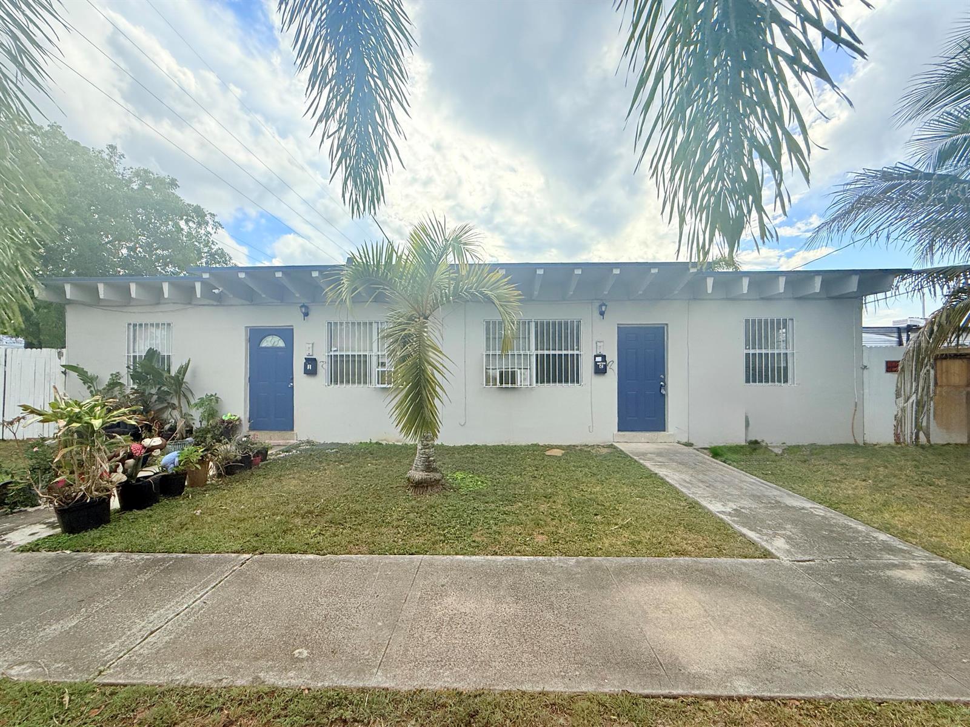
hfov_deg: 102.1
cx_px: 485
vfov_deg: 85.7
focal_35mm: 14
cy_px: 364
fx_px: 392
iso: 80
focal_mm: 2.22
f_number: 2.2
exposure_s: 1/2092
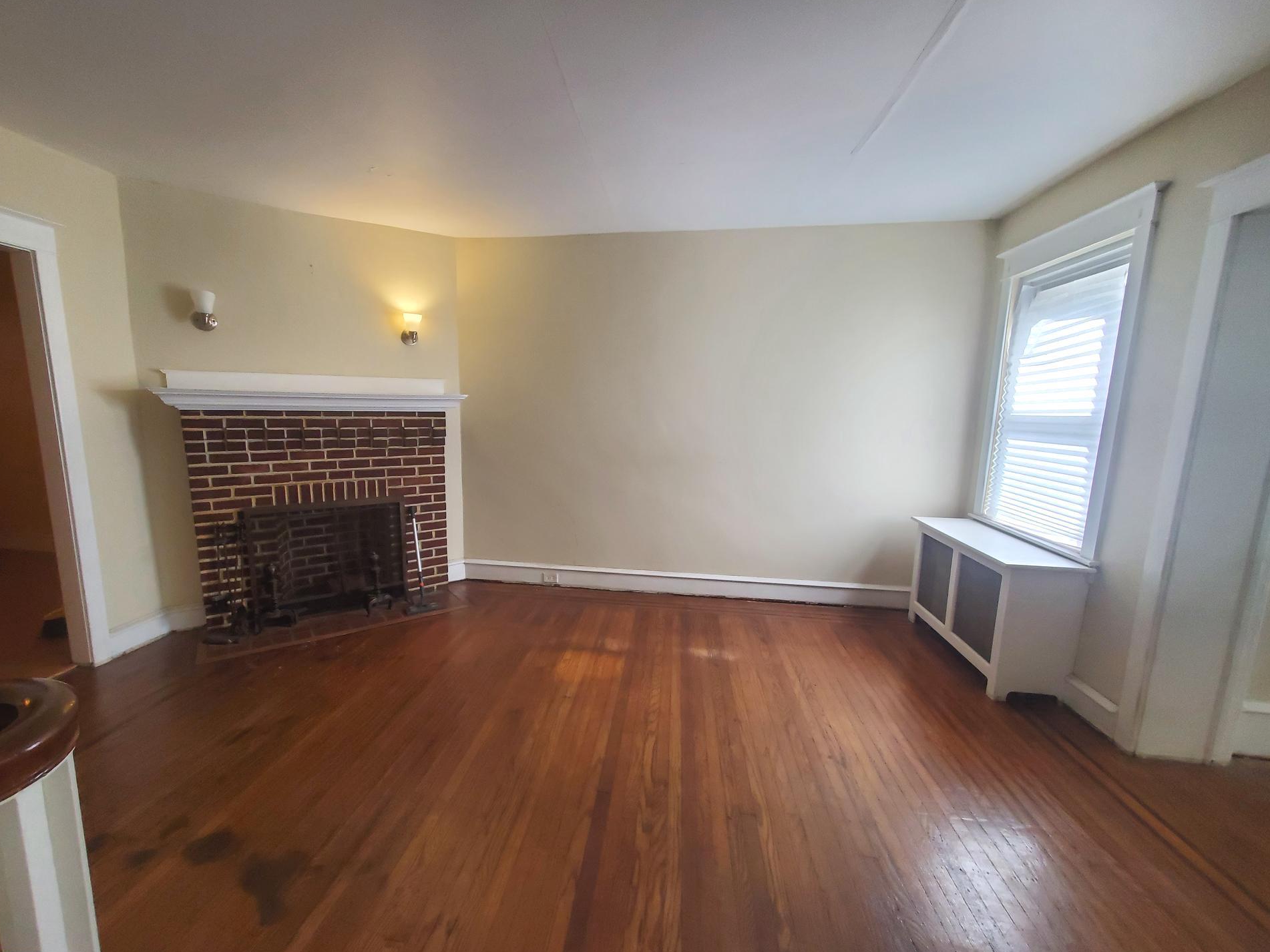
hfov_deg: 102.0
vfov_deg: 85.6
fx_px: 514
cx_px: 598
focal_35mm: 14
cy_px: 495
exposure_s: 1/60
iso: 200
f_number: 2.2
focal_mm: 1.8
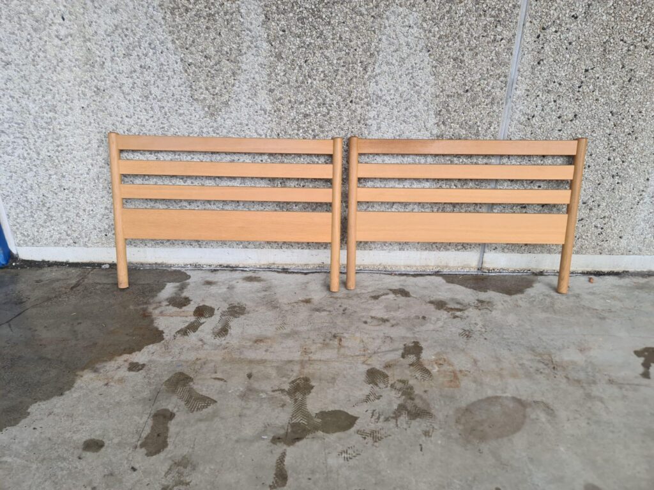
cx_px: 327
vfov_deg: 54.9
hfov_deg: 69.4
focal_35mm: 25
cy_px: 245
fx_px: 472
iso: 100
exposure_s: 1/100
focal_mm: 7
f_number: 1.8
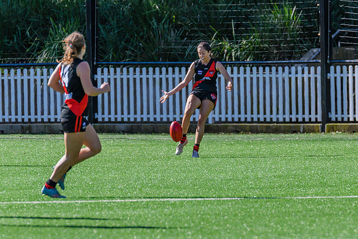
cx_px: 197
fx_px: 6670
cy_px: 126
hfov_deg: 3.1
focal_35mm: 671
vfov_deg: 2.1
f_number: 7.1
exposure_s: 1/1600
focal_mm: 420
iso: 800
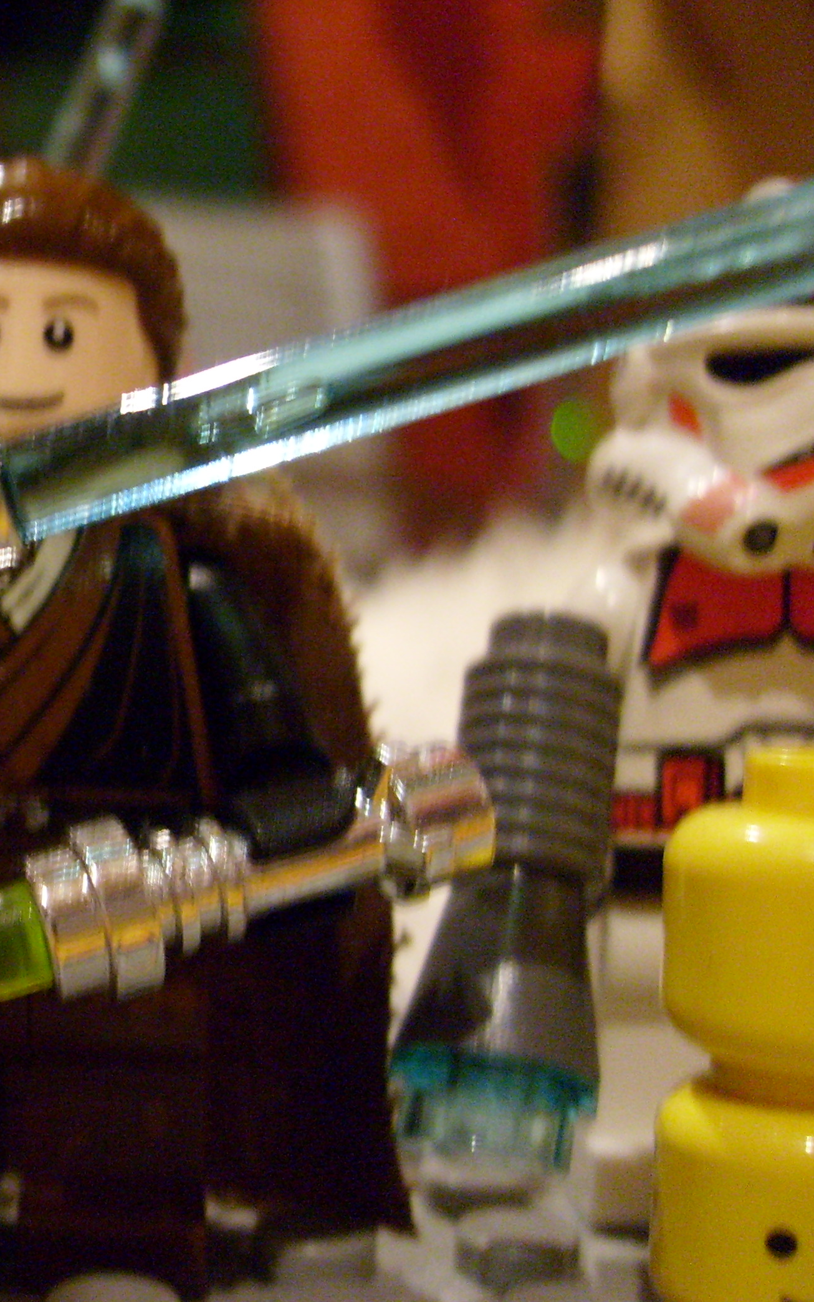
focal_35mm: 50
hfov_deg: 24.6
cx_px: -2
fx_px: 1774
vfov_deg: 40.3
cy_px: 651
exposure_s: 1/3
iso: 200
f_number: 2.8
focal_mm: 5.8
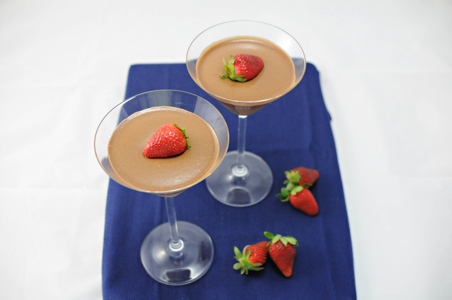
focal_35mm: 45
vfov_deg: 29.8
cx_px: 226
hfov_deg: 43.7
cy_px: 150
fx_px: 564
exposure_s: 1/125
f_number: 4
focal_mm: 30
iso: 800
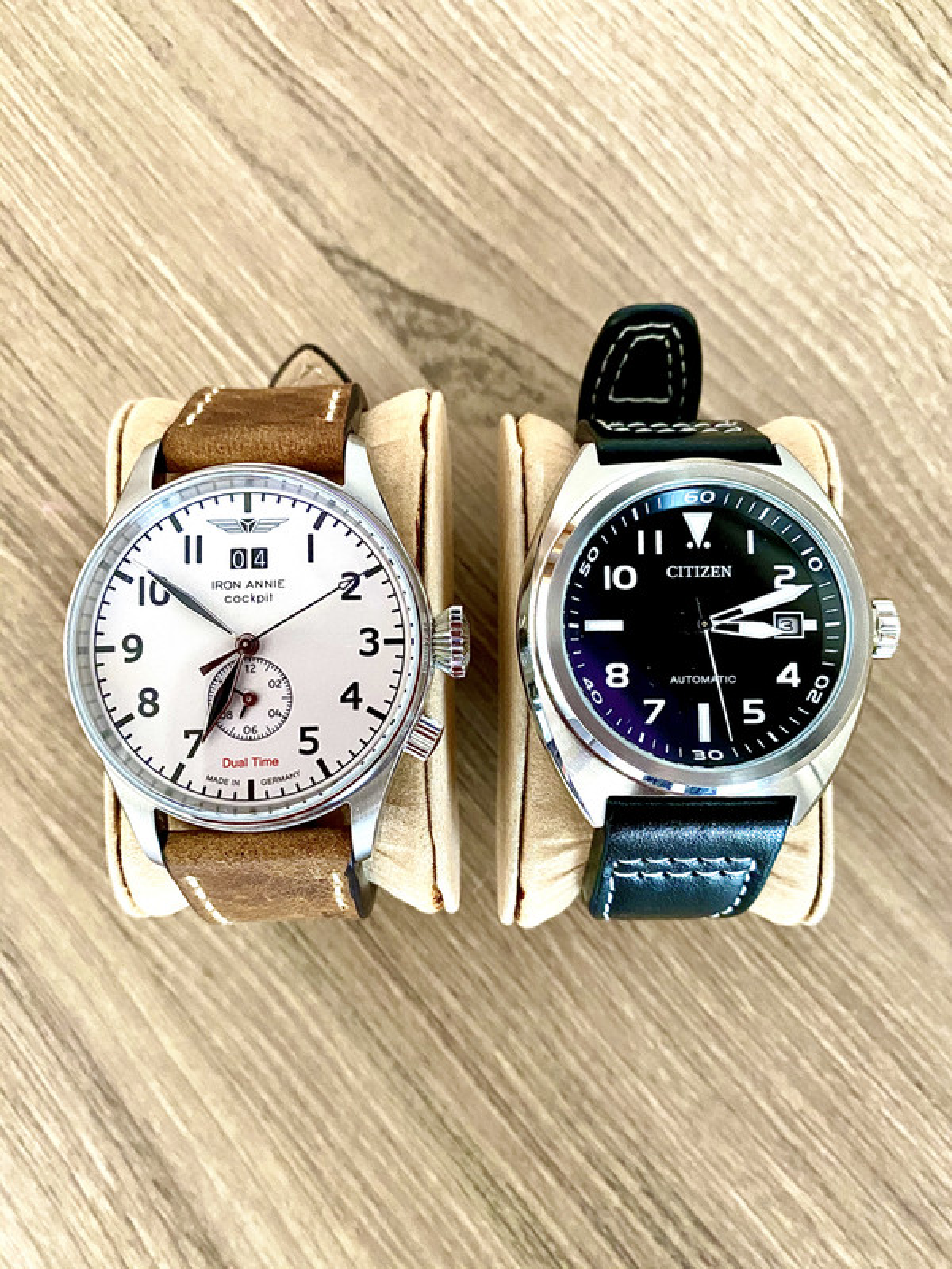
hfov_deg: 53.1
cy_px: 634
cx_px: 476
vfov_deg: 67.3
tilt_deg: -83.9
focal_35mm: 26
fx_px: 953
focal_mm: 4.25
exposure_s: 1/48
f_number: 1.8
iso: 500
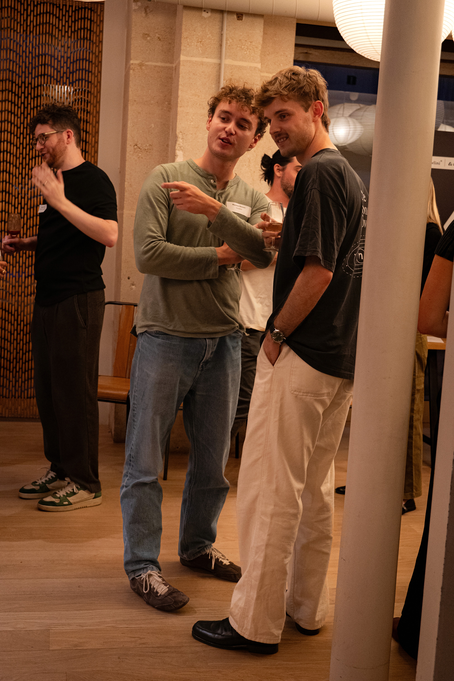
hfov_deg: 29.2
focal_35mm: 46
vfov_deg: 42.7
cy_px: 340
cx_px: 227
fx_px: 870
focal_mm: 46
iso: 4000
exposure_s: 1/100
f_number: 5.6
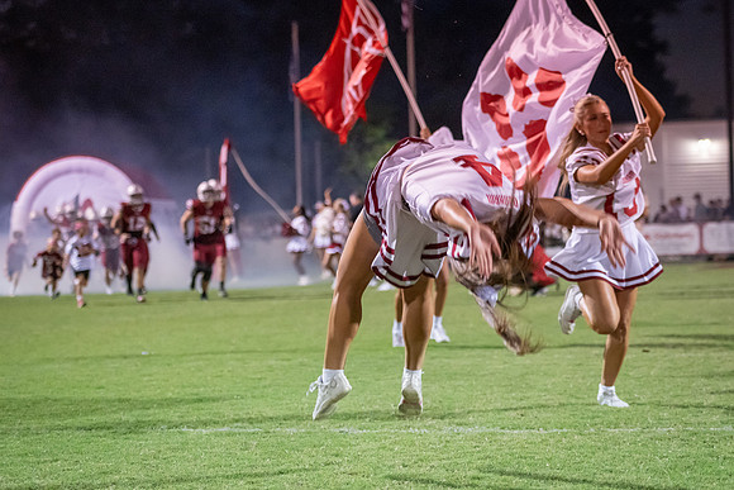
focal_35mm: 93
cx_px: 409
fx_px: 1906
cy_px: 173
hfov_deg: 21.8
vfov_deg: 14.6
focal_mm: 70
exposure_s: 1/640
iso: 3600
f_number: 2.8
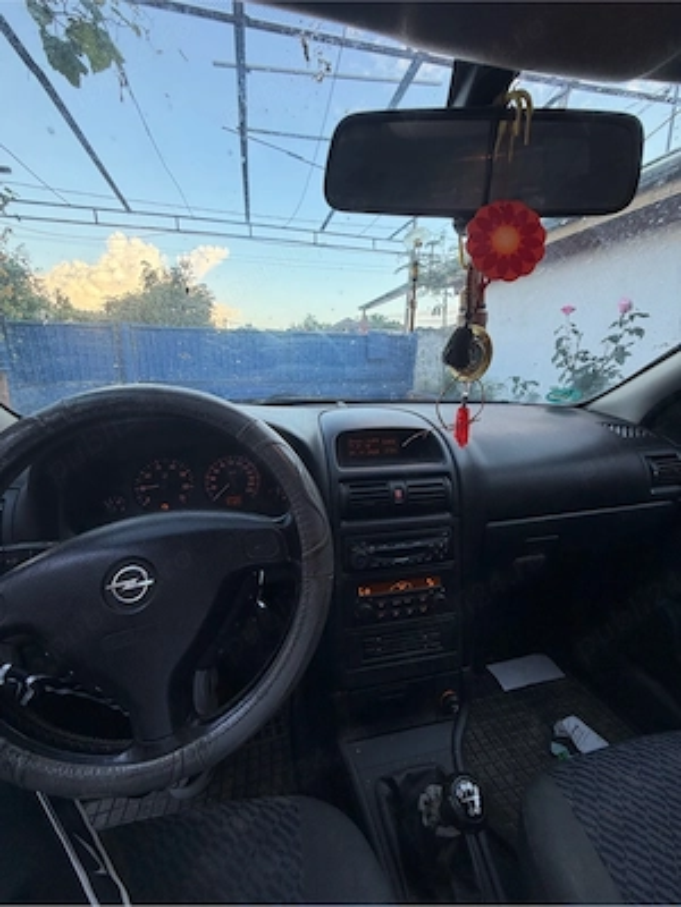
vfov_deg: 102.1
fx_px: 367
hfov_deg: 85.7
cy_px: 454
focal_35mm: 14
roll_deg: -0.7
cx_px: 340
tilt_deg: -14.5
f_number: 2.2
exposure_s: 1/121
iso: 80
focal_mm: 2.22
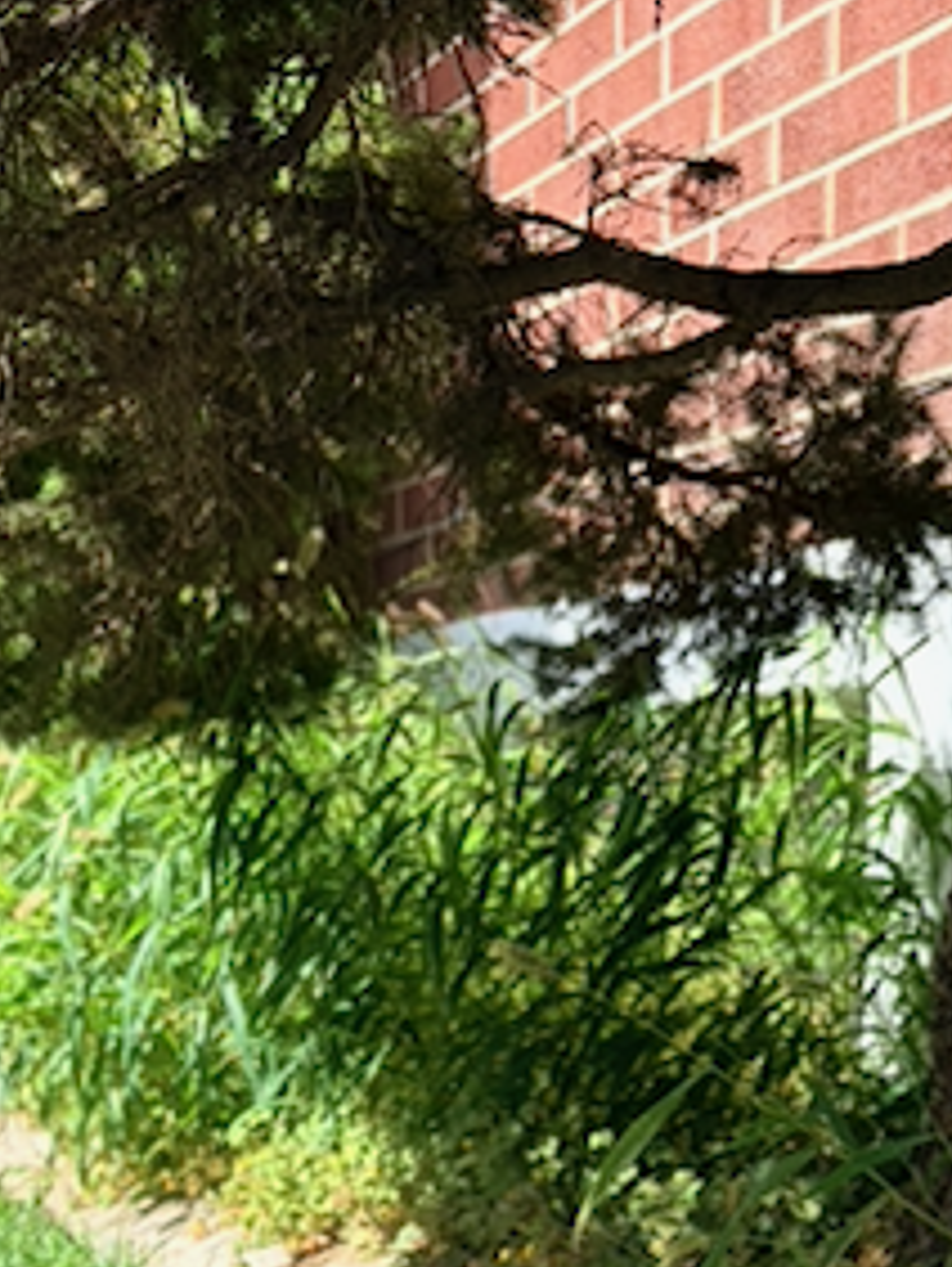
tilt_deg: -15.5
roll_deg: +0.9
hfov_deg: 24.8
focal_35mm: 59
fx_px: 2160
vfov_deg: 29.4
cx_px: 395
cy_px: 1397
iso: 50
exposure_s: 1/959
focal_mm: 5.96
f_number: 1.6
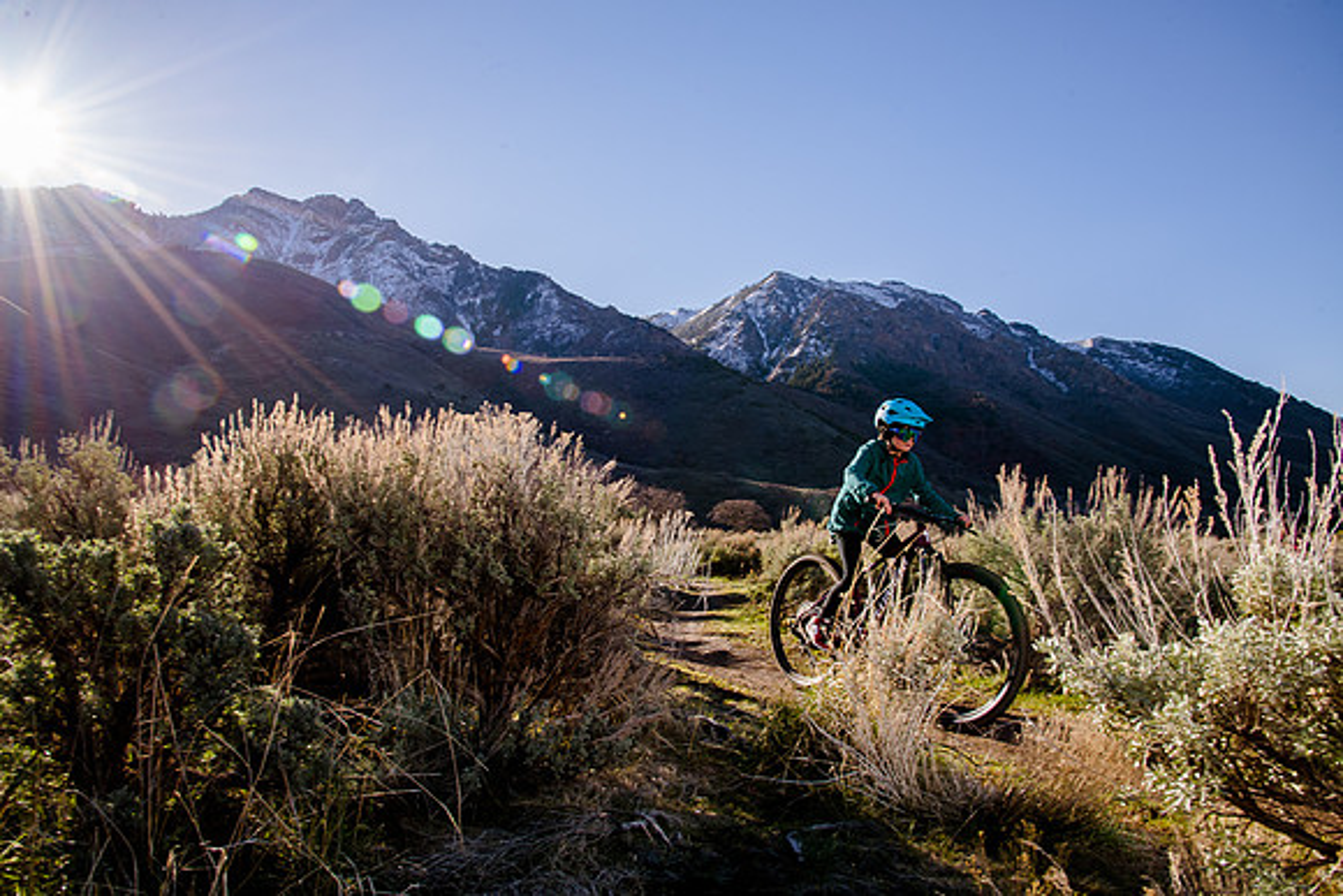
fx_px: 896
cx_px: 672
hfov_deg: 73.7
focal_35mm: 24
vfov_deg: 53.2
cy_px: 448
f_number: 14
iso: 250
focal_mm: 24
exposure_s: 1/160
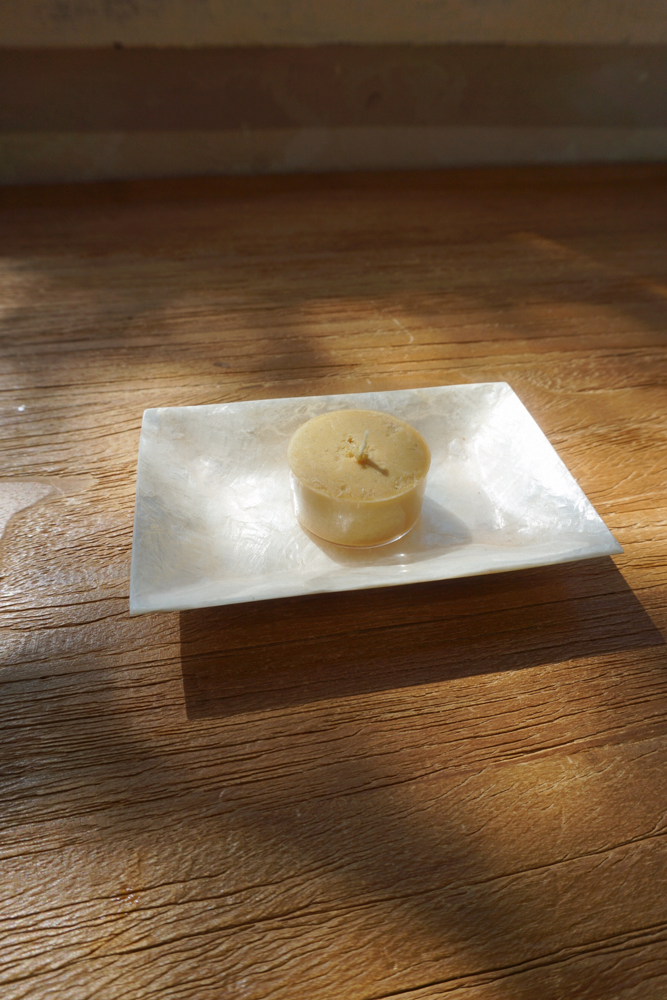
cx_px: 334
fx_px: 667
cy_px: 500
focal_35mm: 24
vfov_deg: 73.7
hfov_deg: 53.1
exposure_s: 1/125
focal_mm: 16
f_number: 8
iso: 100
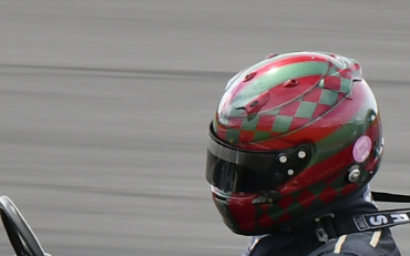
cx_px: 337
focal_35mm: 1651
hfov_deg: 1.3
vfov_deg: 0.8
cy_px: 542
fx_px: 18442
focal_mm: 200
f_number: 7.1
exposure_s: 1/160
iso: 200
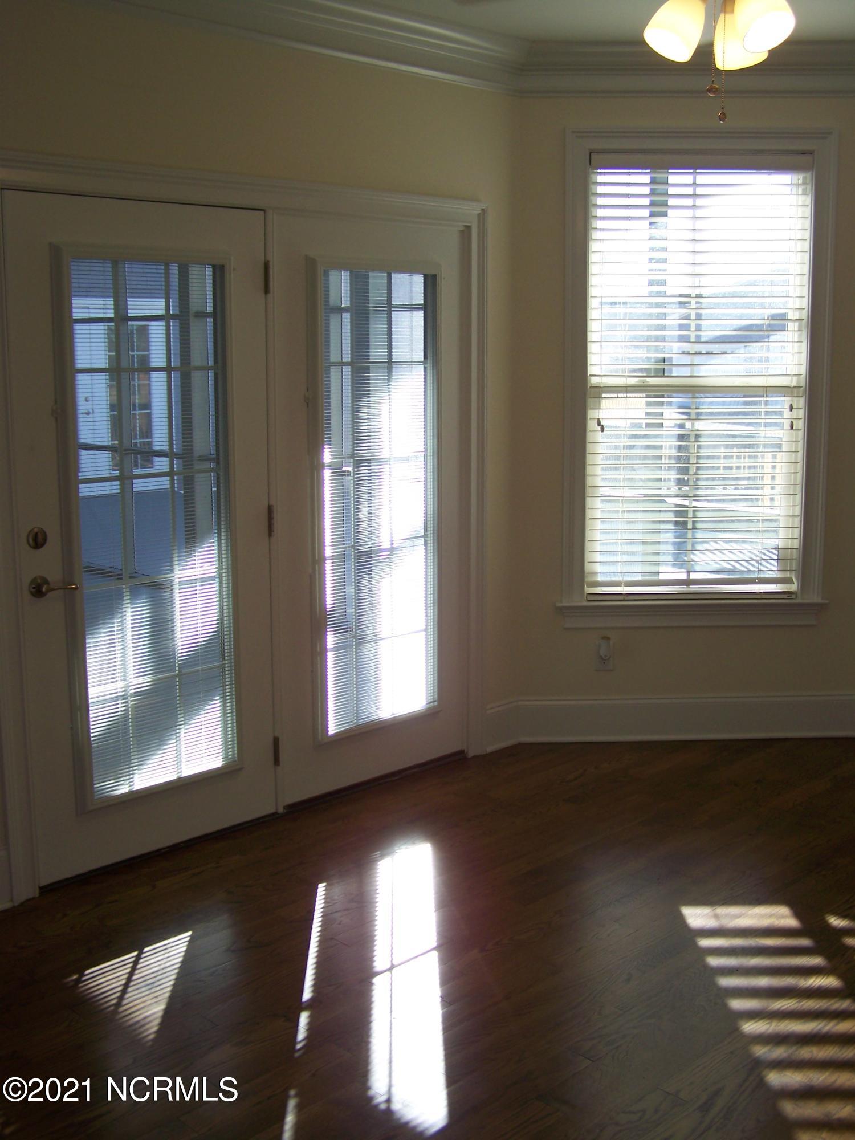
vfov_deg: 49.0
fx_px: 1251
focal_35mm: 38
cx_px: 428
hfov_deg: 37.7
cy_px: 570
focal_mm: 6.3
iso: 64
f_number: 2.8
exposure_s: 1/80
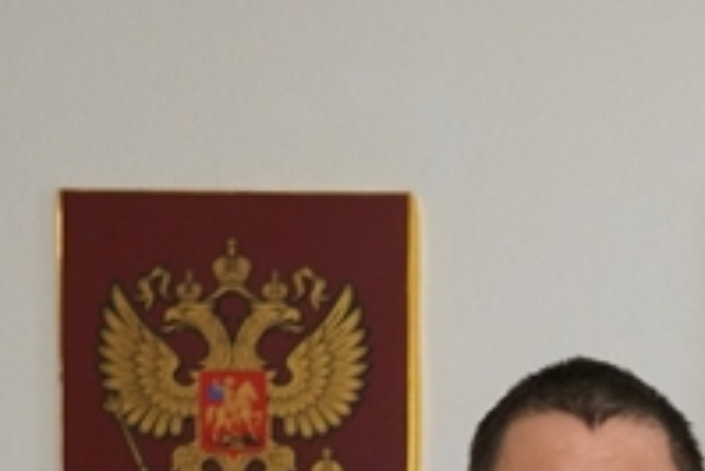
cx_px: 1020
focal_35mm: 175
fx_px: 3427
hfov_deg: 11.3
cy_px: 853
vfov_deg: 7.6
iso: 1250
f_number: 4.5
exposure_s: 1/160
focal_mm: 31
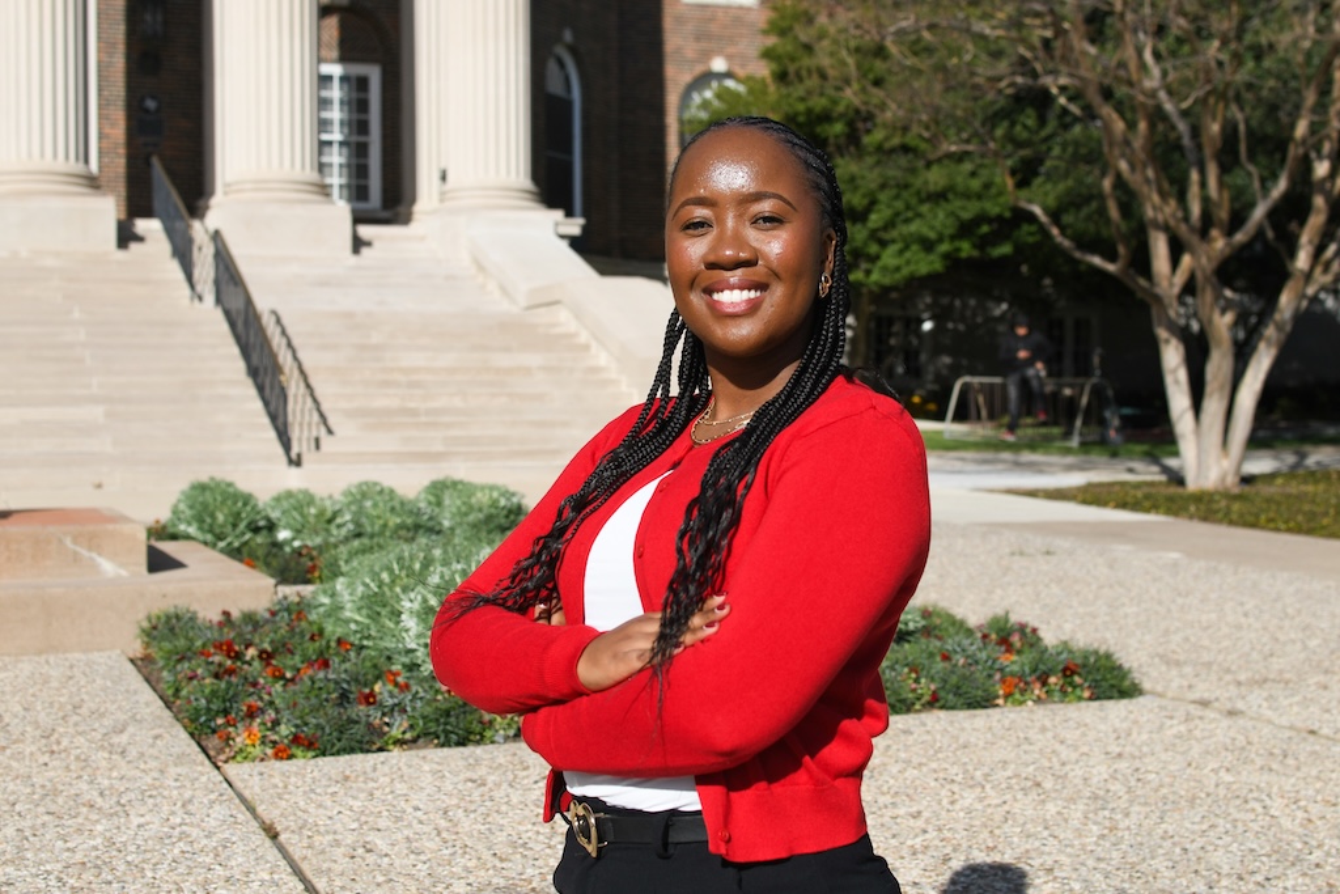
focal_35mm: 52
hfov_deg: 38.2
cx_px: 670
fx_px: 1936
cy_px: 447
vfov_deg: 26.0
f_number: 5
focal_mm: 35
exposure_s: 1/2500
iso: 200
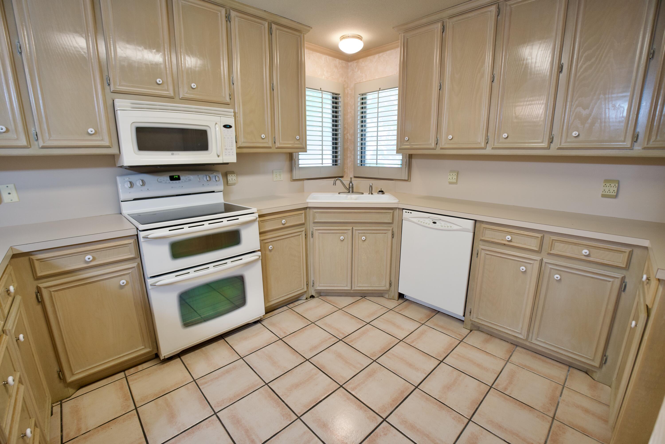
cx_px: 332
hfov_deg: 100.4
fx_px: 277
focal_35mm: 15
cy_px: 222
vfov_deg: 77.3
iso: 250
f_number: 2.8
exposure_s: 1/30
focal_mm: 10
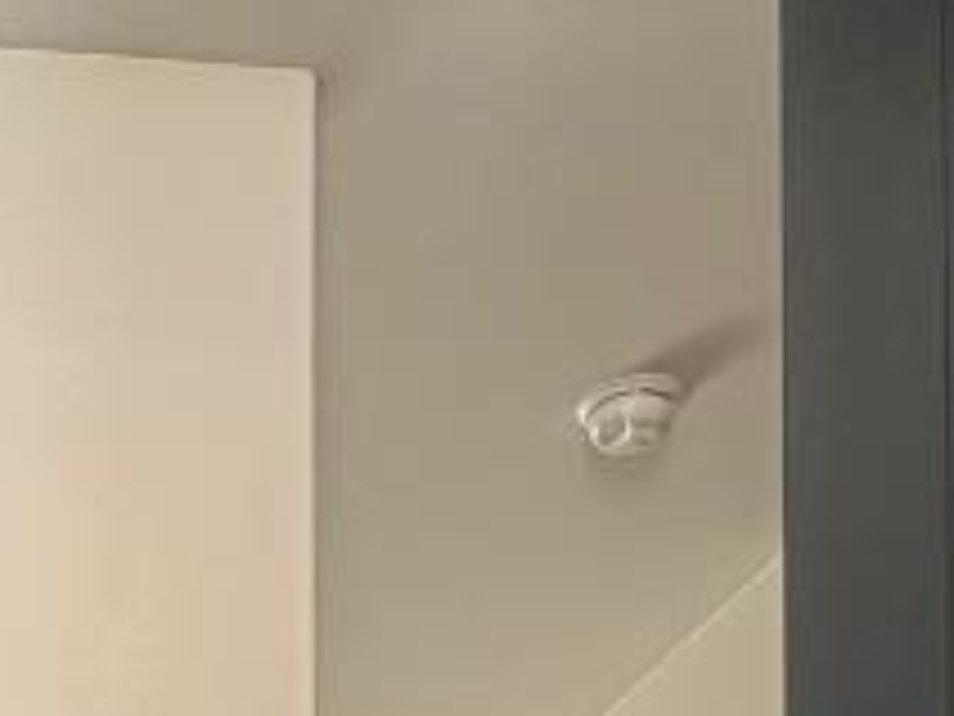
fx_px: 2728
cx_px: -310
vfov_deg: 11.5
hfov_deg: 18.4
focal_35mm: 99
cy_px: 1862
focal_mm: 2.22
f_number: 2.2
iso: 100
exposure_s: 1/120
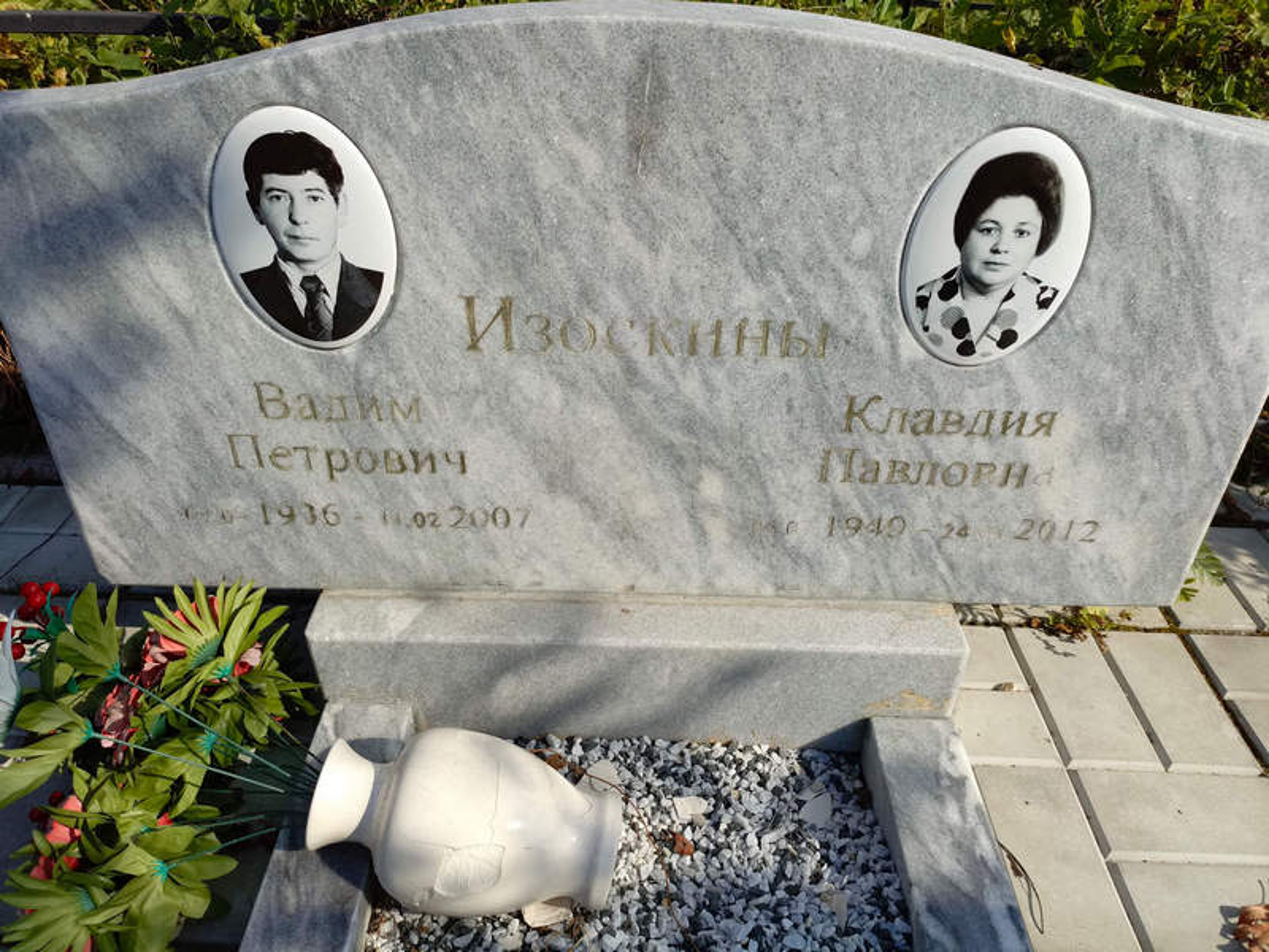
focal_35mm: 25
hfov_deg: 69.4
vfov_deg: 54.9
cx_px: 634
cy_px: 476
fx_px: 916
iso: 113
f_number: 1.69
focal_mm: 4.76
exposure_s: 1/1414
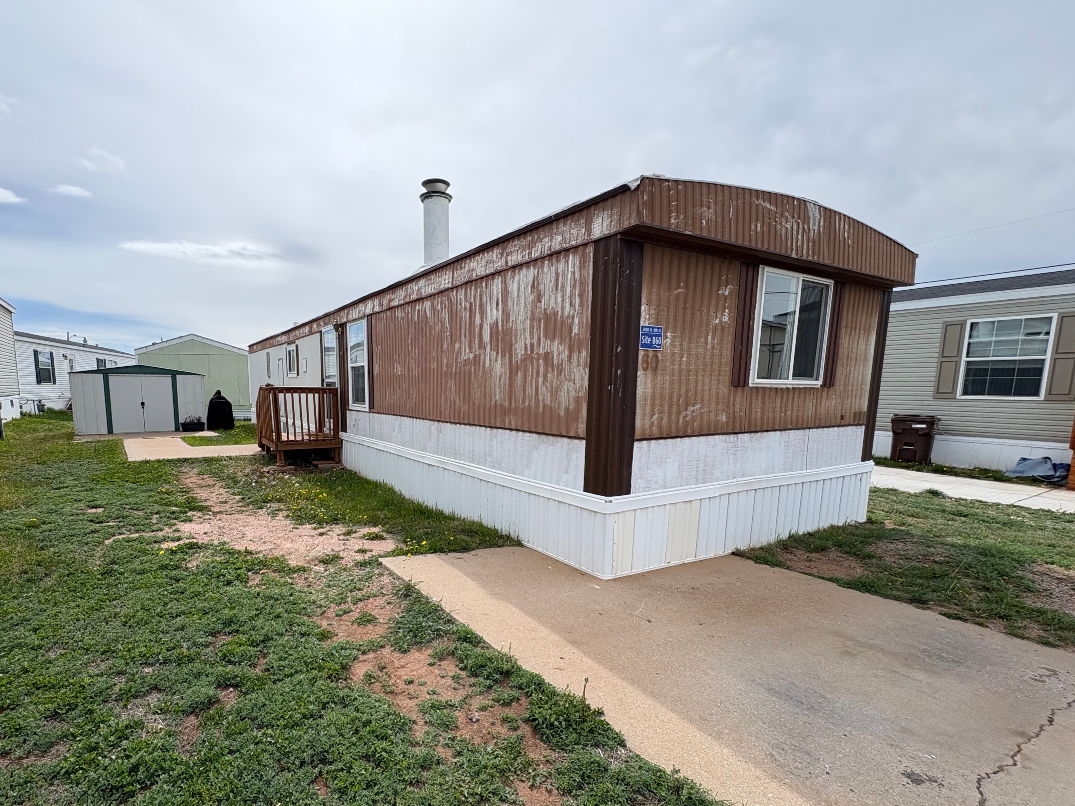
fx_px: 435
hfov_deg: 102.1
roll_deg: -2.6
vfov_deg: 85.7
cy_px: 403
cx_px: 538
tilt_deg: -7.3
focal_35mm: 14
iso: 50
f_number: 2.2
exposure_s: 1/1748
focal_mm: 2.22
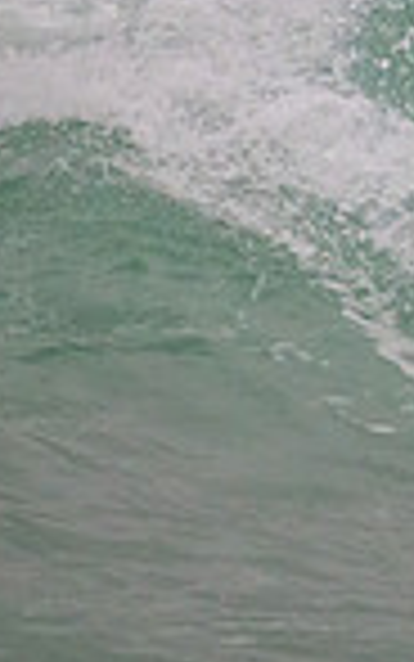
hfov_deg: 0.4
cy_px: -25
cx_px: 1274
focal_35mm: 3226
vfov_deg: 0.7
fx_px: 58181
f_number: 11
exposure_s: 1/1250
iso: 3600
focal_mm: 800
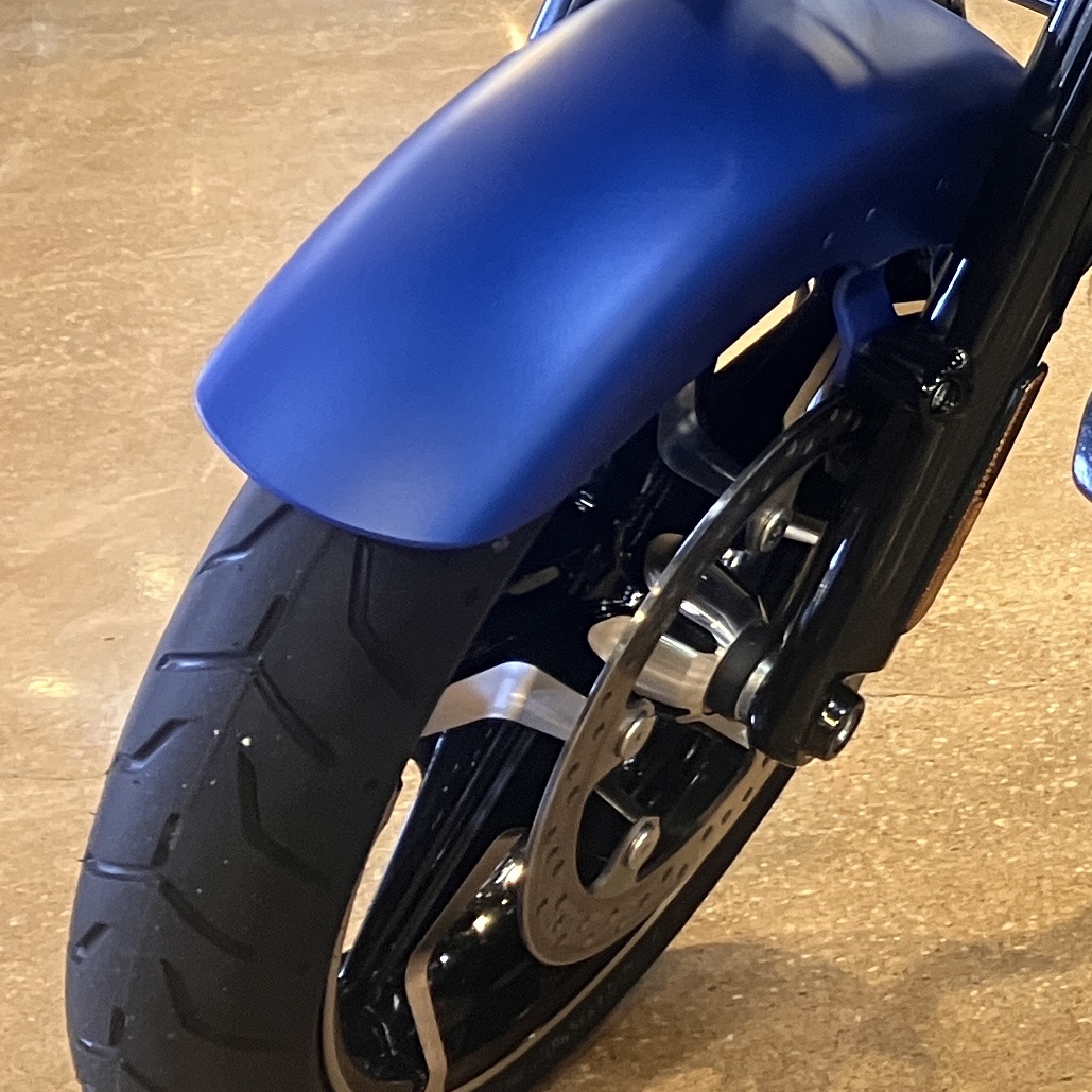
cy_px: -200
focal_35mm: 97
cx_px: 1784
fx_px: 3462
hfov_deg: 16.0
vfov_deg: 17.2
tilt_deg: -9.7
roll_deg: +2.7
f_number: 1.8
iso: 125
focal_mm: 3.99
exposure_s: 1/60
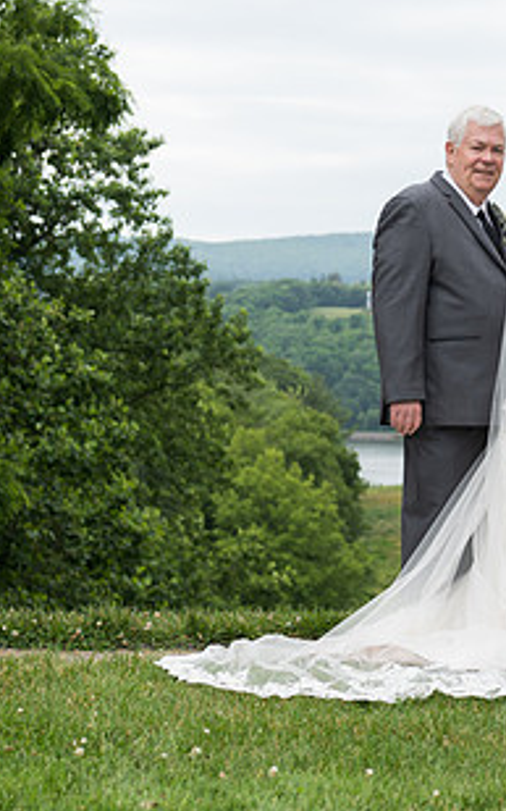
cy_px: 318
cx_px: 576
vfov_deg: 18.0
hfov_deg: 11.1
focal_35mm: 116
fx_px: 2561
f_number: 4.5
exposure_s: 1/320
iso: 64
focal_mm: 58
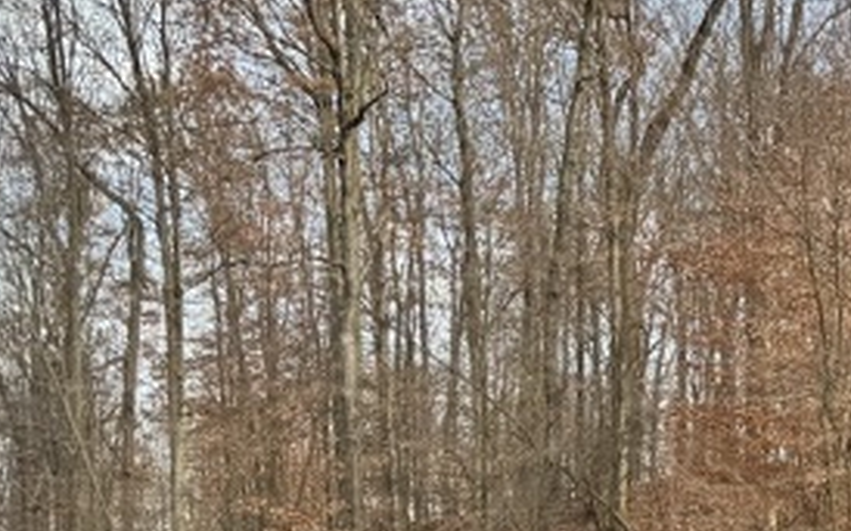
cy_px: 866
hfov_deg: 19.9
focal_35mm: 95
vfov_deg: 12.8
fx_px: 2202
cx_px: 1143
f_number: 1.78
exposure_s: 1/121
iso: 64
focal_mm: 6.76
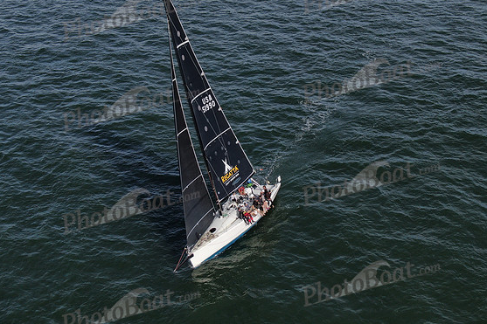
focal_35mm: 52
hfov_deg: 38.2
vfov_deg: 26.0
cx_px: 252
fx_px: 703
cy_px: 144
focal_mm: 8.6
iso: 100
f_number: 3.8
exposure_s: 1/1000
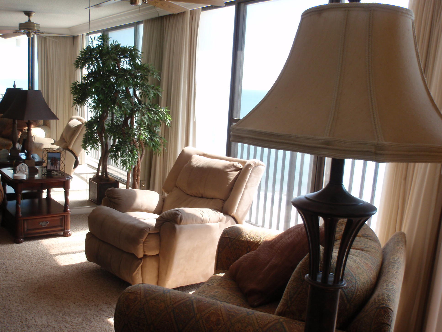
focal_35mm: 37
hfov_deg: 49.5
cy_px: 182
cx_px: 157
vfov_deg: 38.6
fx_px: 472
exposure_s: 1/80
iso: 64
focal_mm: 5
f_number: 3.2
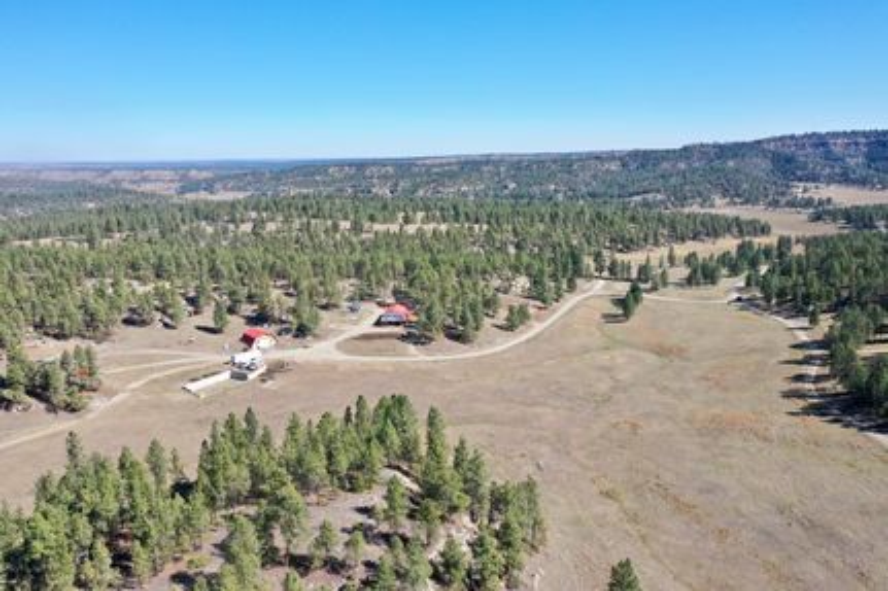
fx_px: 690
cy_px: 296
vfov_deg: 46.4
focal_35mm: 28
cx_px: 444
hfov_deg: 65.5
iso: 100
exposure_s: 1/320
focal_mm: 10.26
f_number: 5.6
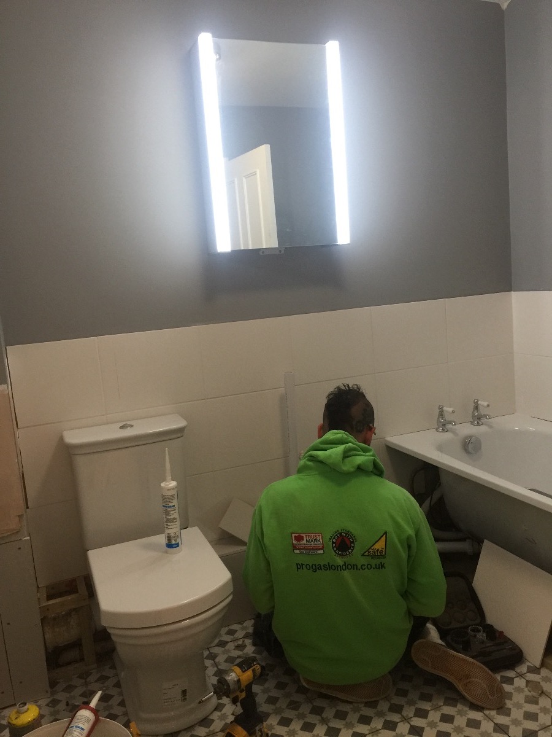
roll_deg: +4.3
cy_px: 368
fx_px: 617
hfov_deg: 48.2
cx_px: 276
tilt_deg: -6.7
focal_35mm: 29
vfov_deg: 61.7
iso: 80
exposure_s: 1/33
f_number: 2.2
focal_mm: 4.15
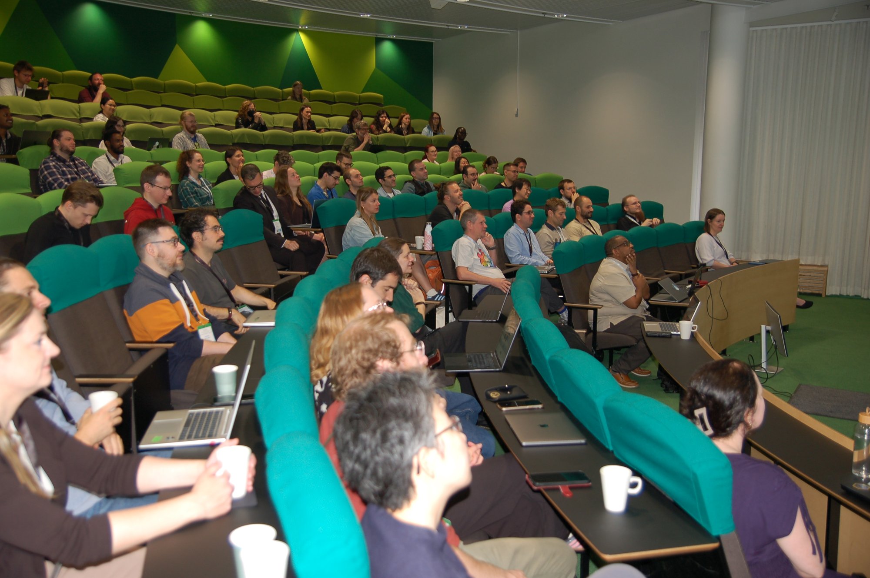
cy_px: 289
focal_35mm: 33
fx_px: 797
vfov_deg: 39.9
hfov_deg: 57.3
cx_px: 435
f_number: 2.8
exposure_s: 1/60
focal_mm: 22
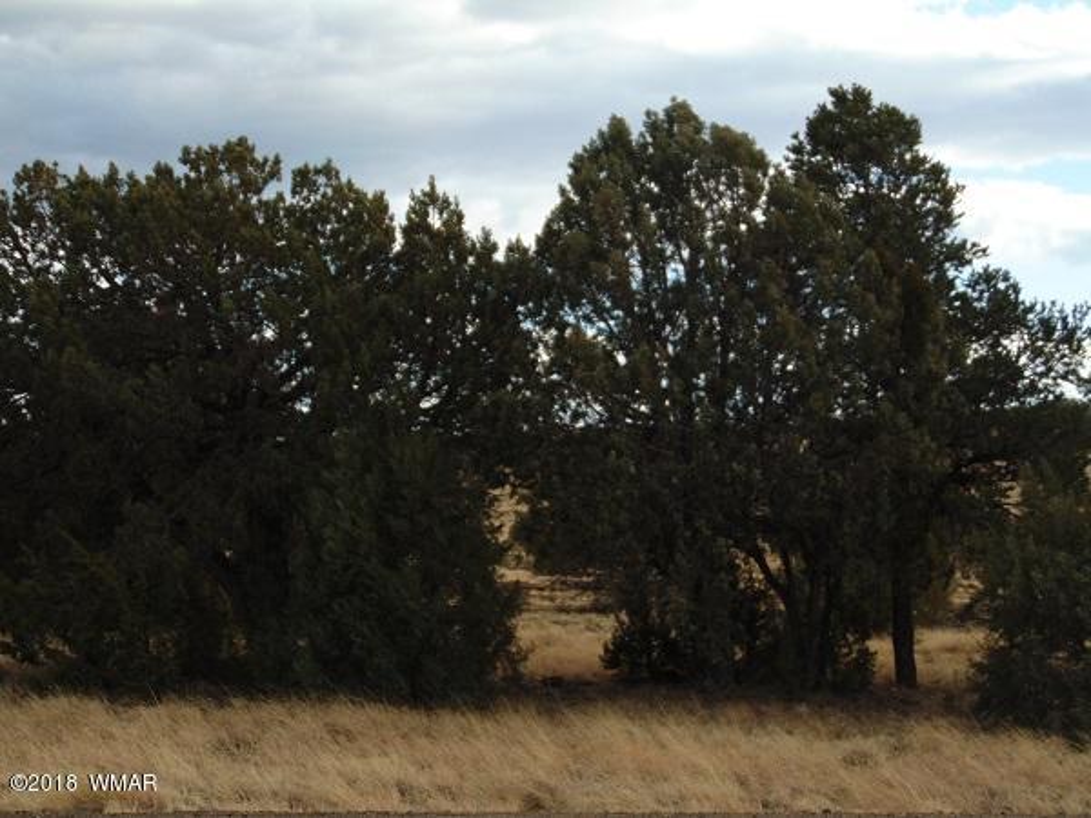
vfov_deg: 20.7
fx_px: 2238
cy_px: 409
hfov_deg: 27.4
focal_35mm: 71
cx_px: 546
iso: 80
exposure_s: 1/500
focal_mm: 12.8
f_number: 3.7
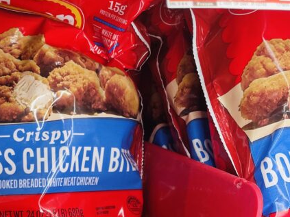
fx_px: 528
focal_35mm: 63
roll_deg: -1.5
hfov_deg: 29.5
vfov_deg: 22.4
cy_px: 218
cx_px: 29
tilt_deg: -18.7
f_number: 1.6
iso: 100
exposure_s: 1/120
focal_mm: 4.2
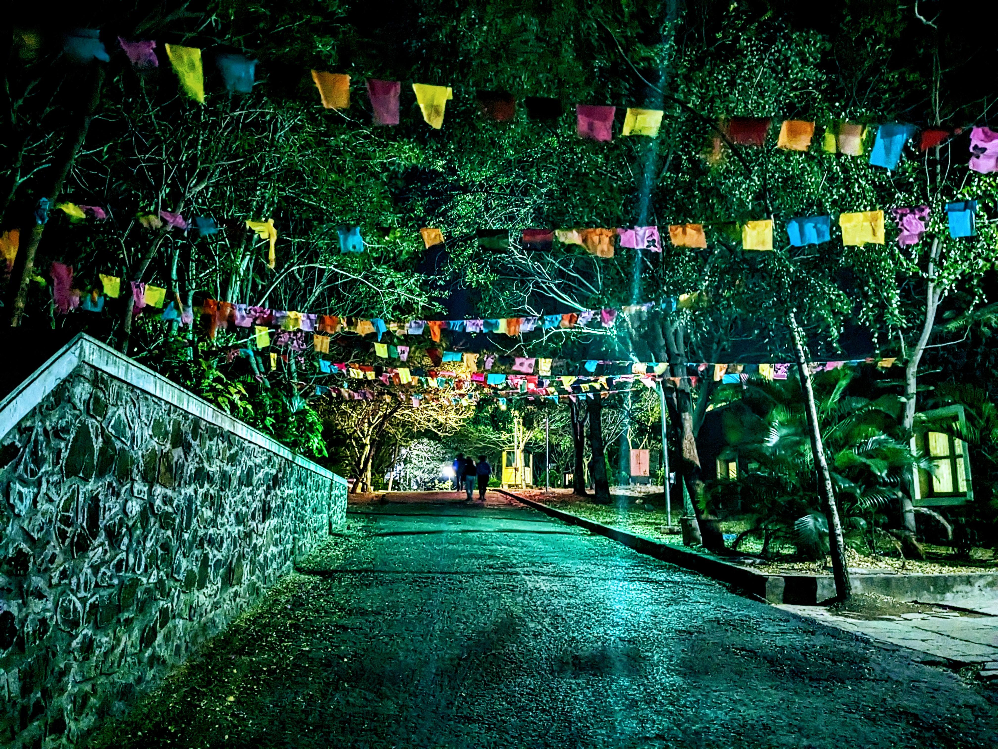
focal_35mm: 27
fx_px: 778
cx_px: 499
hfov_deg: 65.3
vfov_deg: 51.4
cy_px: 374
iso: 1013
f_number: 1.73
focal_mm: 4.38
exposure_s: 1/10
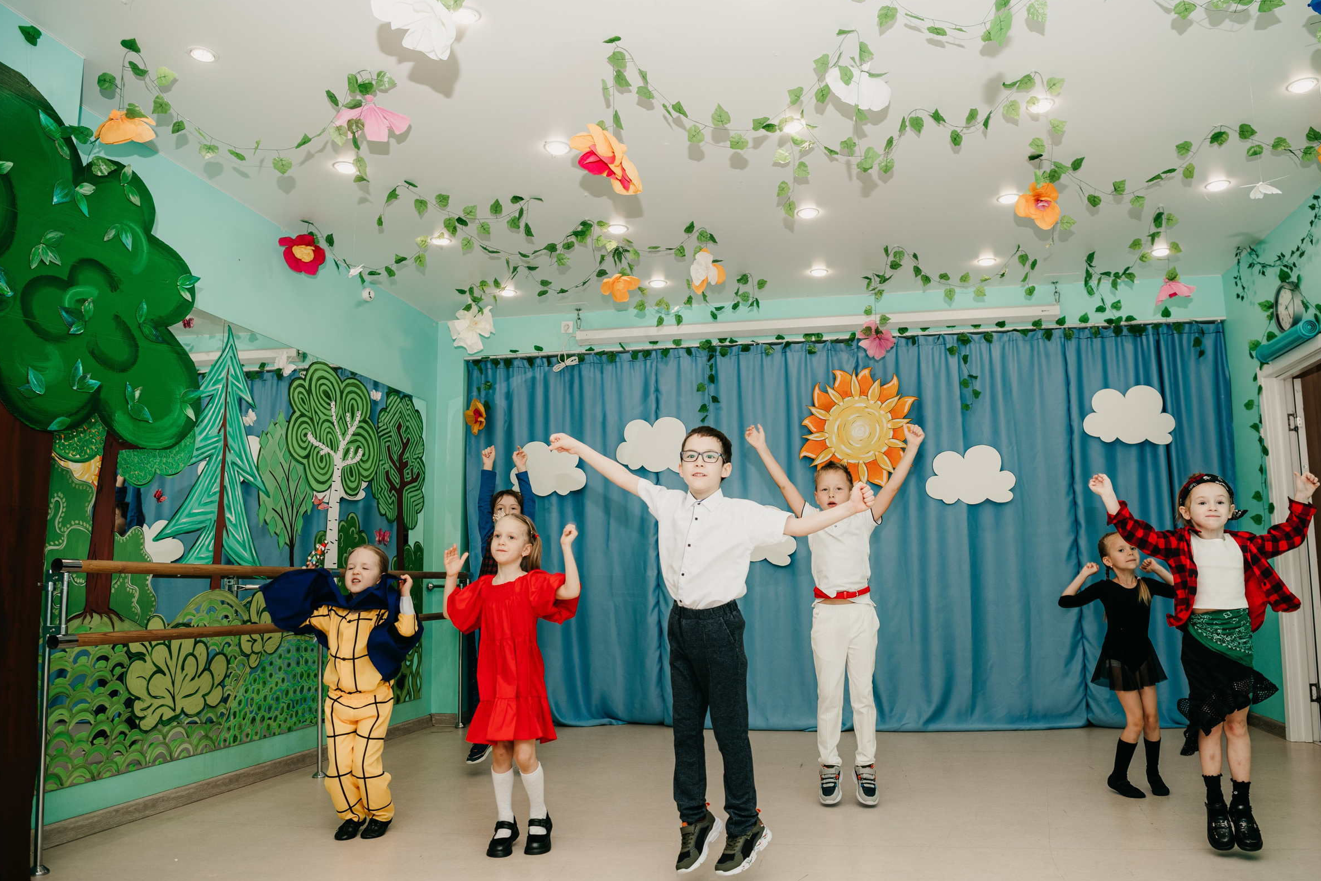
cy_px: 465
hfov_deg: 69.3
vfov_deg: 49.5
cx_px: 710
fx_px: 954
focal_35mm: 26
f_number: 4
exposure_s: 1/160
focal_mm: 24
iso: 200
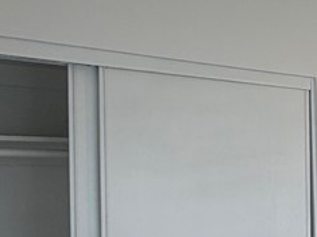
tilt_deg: -2.5
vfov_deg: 23.6
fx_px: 558
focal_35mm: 61
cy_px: 190
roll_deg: +0.1
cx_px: 537
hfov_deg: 22.4
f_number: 2.2
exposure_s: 1/120
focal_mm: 2.22
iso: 64
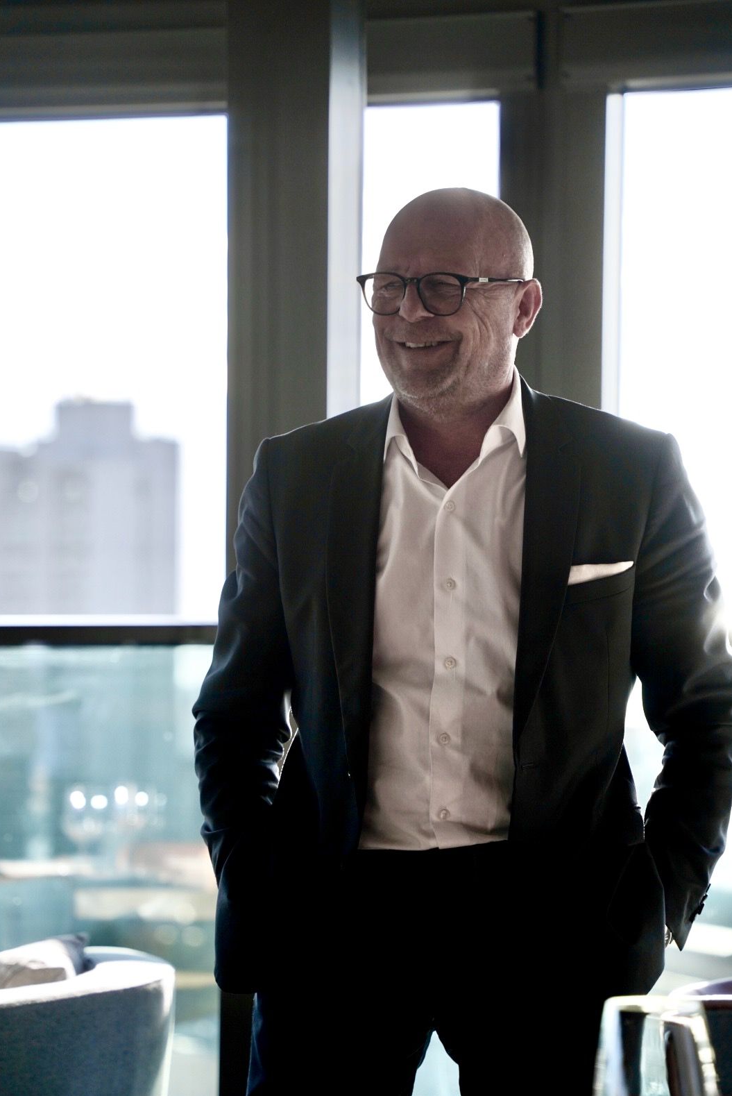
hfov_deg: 10.4
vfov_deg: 15.5
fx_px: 4020
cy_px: 560
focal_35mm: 132
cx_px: 371
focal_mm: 129
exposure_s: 1/640
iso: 200
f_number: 5
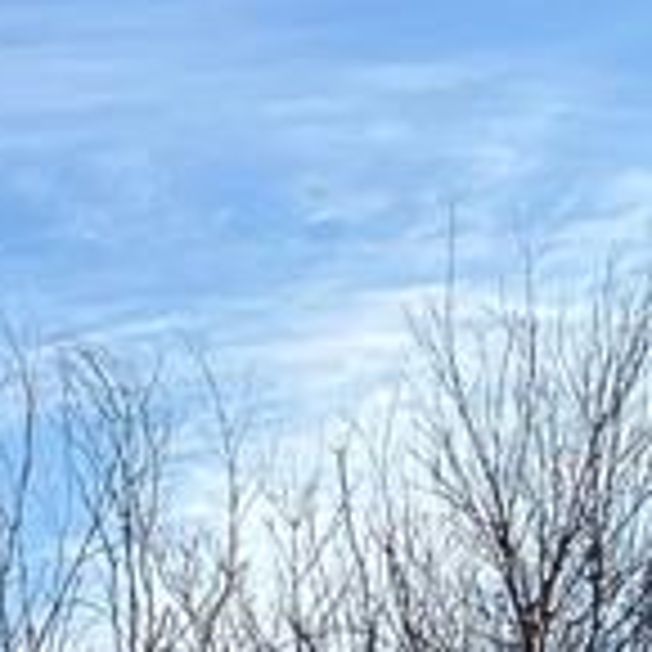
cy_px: 1605
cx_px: -463
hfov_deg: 10.3
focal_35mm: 162
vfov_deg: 9.5
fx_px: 3452
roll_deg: +1.8
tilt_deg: -1.9
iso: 50
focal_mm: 5.7
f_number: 1.5
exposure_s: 1/2208
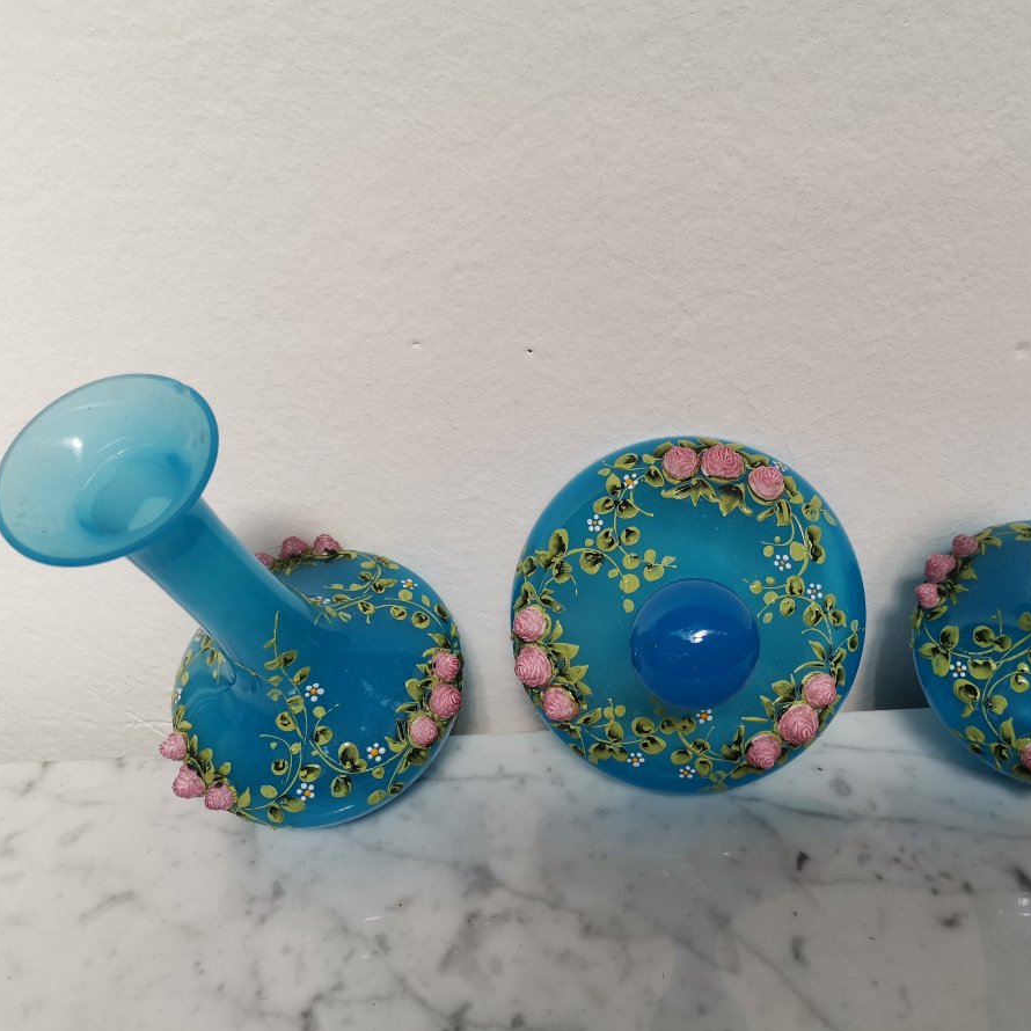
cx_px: 672
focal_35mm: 31
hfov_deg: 51.7
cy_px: 520
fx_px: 1045
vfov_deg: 52.5
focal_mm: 4.75
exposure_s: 1/335
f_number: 1.8
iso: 50
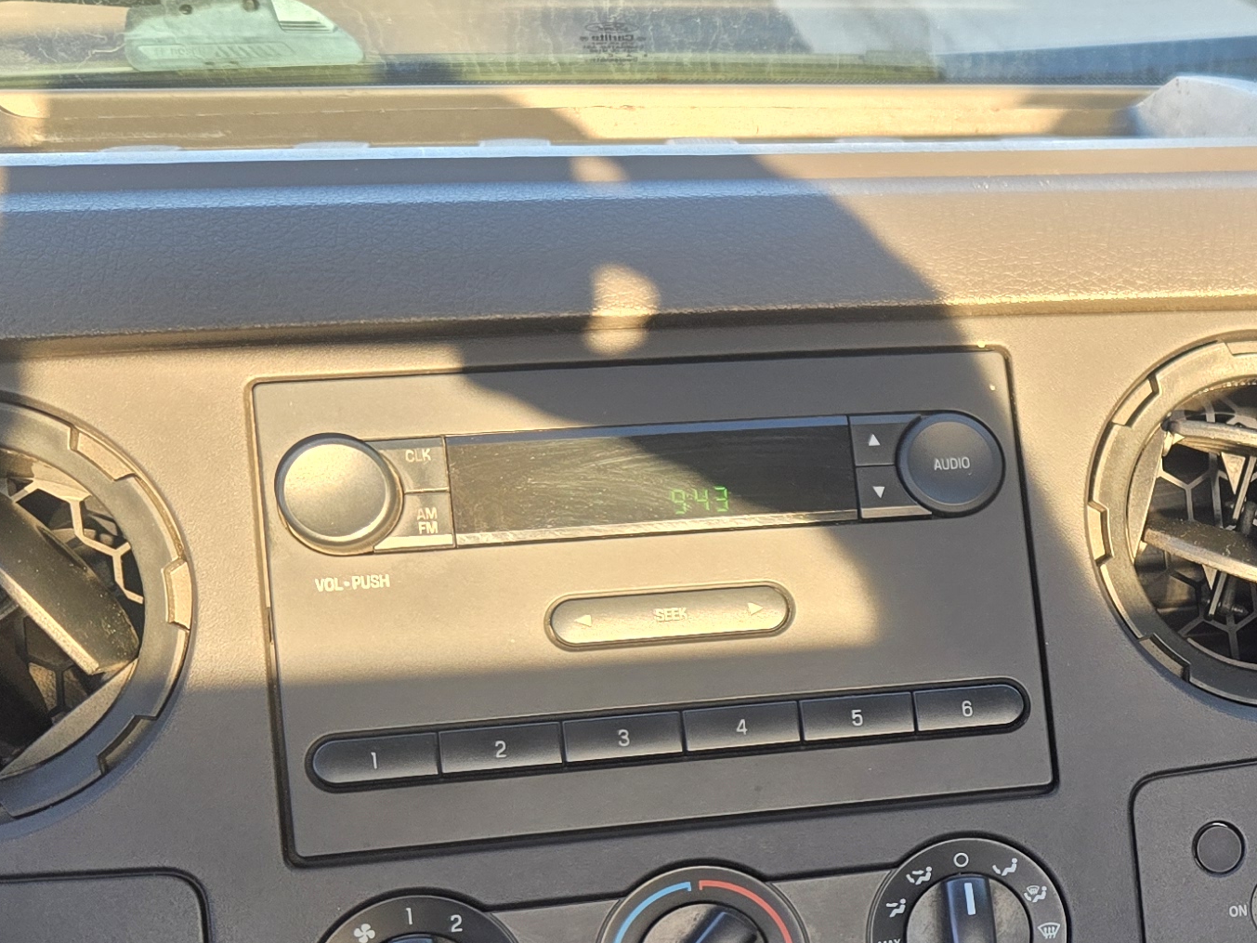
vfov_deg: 21.3
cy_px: 805
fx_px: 2469
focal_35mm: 68
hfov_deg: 26.3
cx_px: 1391
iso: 64
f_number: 1.8
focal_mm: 5.4
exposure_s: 1/180
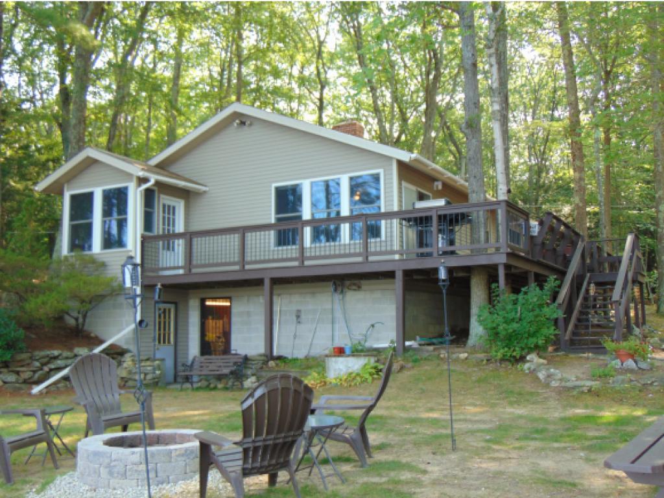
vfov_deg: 36.8
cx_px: 332
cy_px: 249
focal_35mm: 39
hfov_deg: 47.8
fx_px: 748
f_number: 3.3
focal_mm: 6.9
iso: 80
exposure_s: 1/50
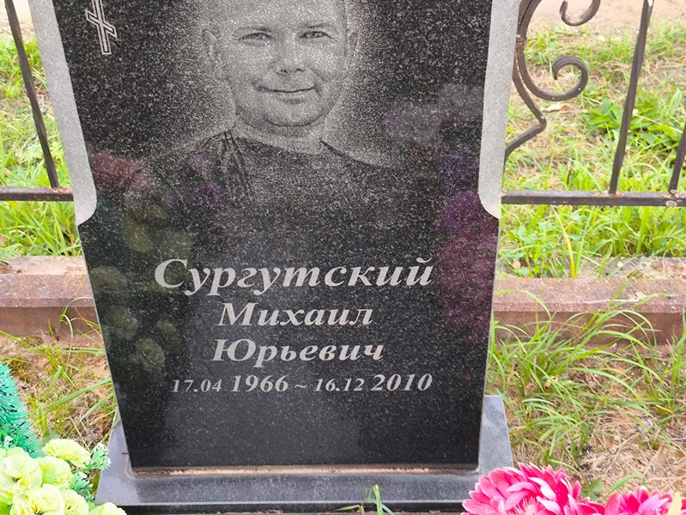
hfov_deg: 38.2
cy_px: 258
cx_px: 343
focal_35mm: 50
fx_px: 991
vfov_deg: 29.1
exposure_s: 1/50
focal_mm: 4.71
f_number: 1.7
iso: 100
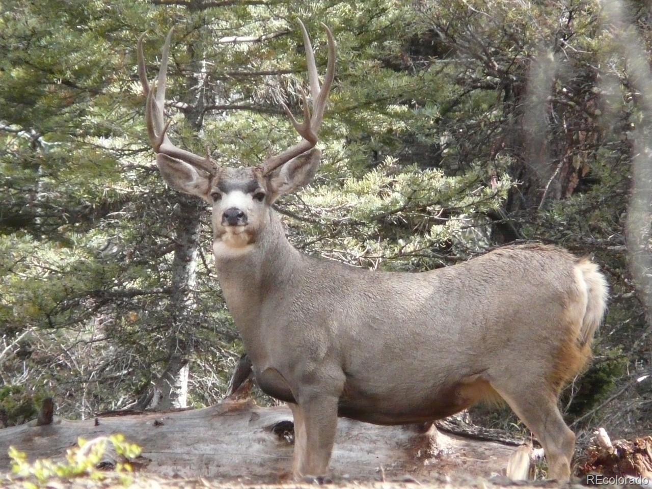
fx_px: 15125
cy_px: 244
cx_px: 326
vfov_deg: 1.9
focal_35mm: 803
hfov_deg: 2.5
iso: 400
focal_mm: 82.8
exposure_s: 1/500
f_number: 4.2
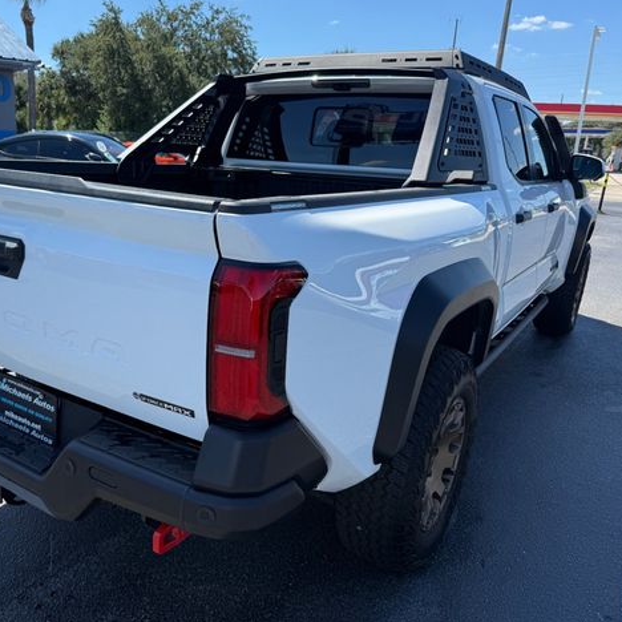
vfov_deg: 55.6
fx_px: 590
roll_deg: -2.9
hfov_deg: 54.9
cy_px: 308
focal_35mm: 29
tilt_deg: -13.7
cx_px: 227
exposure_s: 1/2299
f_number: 1.78
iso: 80
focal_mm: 6.76
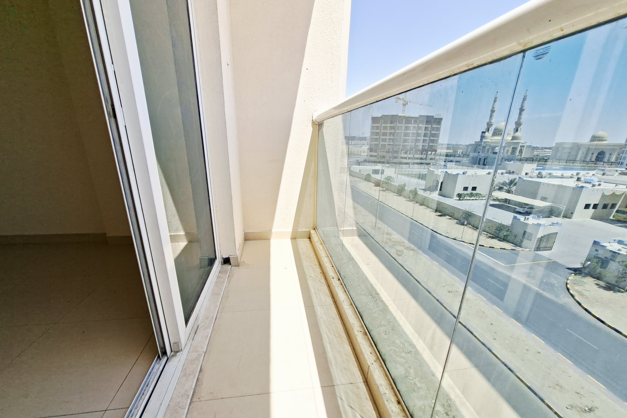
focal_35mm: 14
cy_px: 228
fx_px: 244
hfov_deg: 104.2
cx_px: 309
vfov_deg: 81.0
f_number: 2.2
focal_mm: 1.74
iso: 40
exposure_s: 1/950
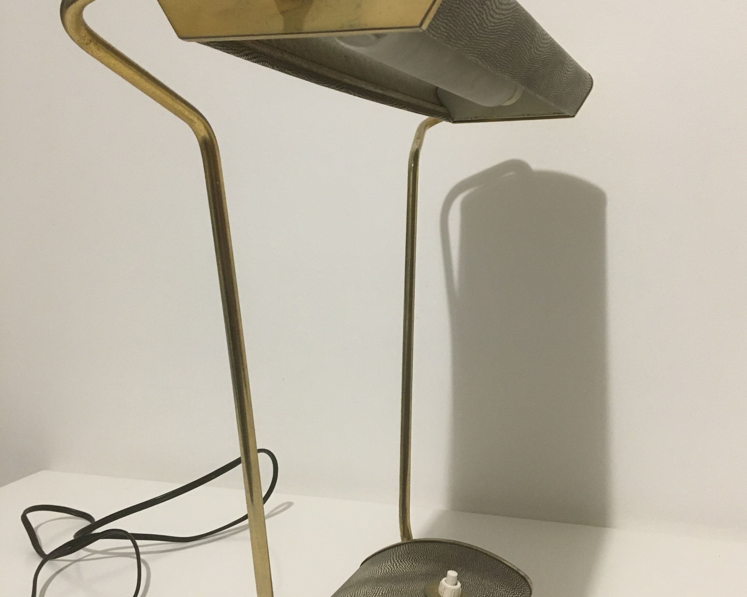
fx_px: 862
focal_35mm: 39
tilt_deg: -5.1
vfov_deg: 38.2
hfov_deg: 46.8
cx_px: 383
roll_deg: +1.5
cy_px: 280
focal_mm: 4.15
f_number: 2.2
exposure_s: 1/33
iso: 200
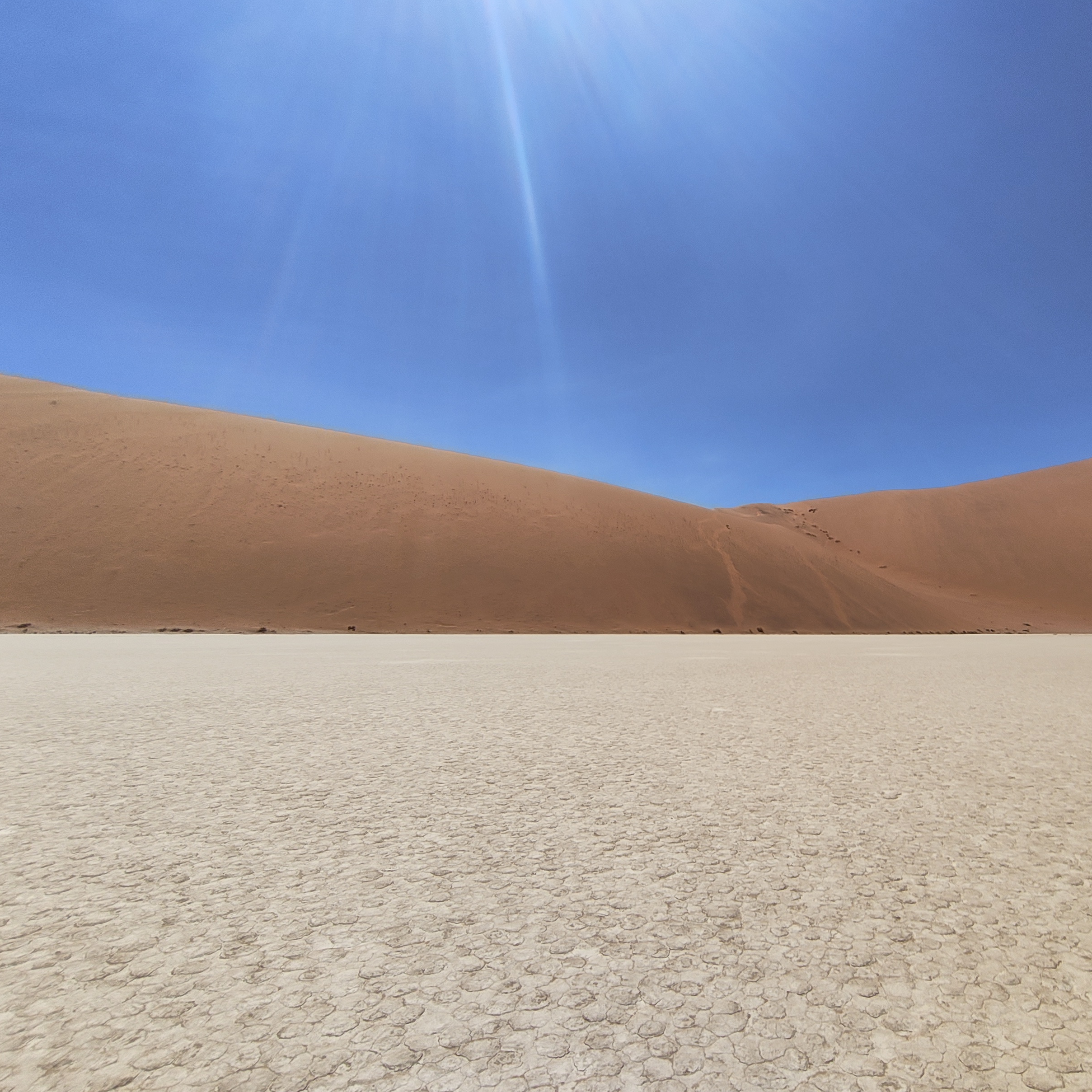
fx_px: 642
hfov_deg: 78.6
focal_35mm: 18
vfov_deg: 80.7
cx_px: 709
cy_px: 539
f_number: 2.2
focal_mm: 1.64
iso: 50
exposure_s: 1/2805
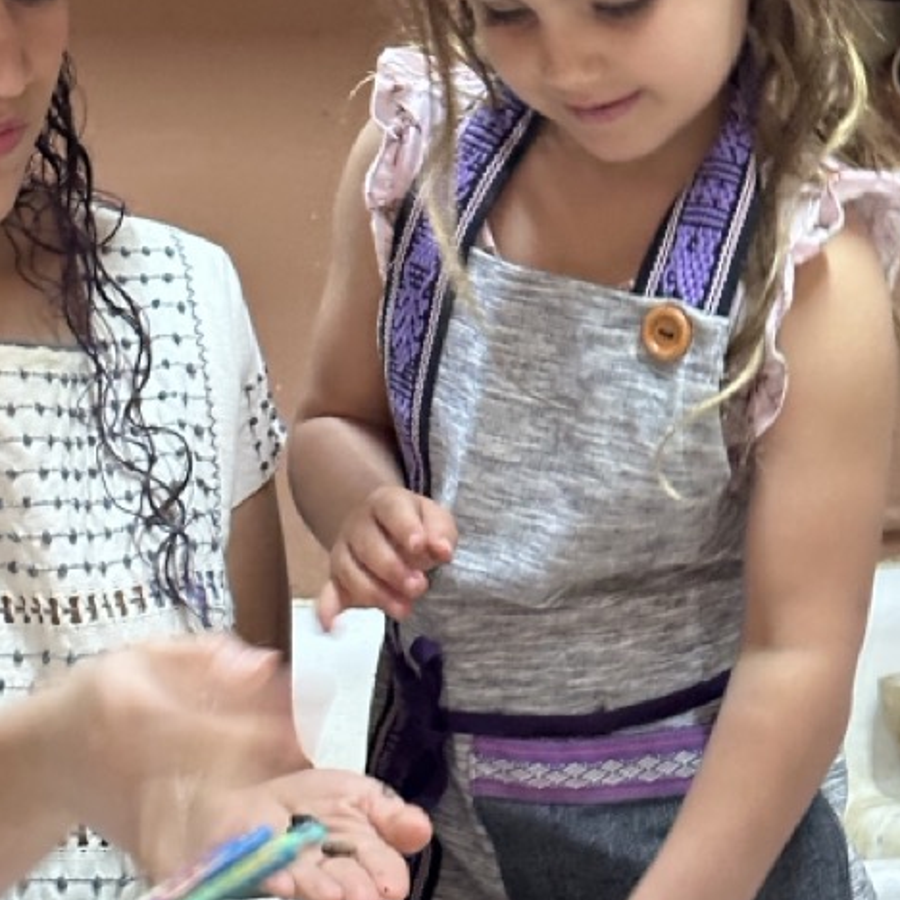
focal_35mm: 116
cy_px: 254
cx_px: 304
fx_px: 3412
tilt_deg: -1.1
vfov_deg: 15.0
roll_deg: +2.3
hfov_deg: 15.0
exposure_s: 1/30
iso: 500
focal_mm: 6.86
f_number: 1.78
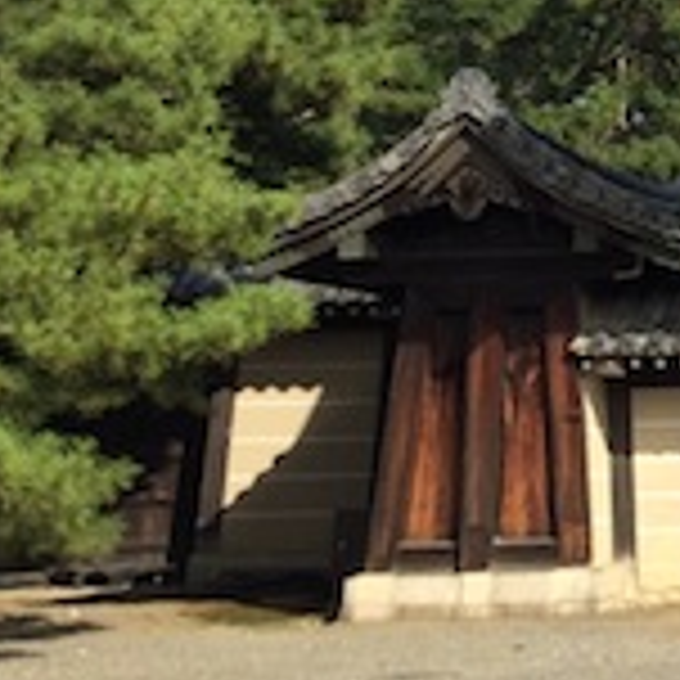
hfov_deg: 13.8
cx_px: 1328
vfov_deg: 15.7
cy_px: -5
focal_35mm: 109
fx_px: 2422
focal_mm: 4.15
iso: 32
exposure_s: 1/1786
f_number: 2.2
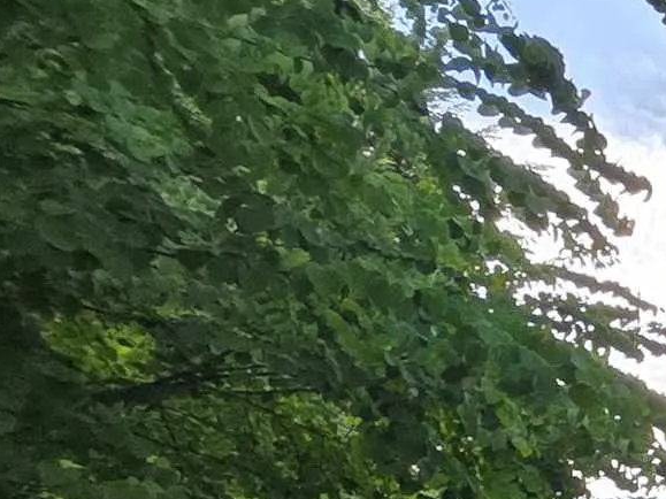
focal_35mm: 69
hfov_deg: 14.0
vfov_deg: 18.1
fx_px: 1327
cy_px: 820
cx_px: 1708
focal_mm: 2.2
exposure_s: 1/575
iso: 40
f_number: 1.9
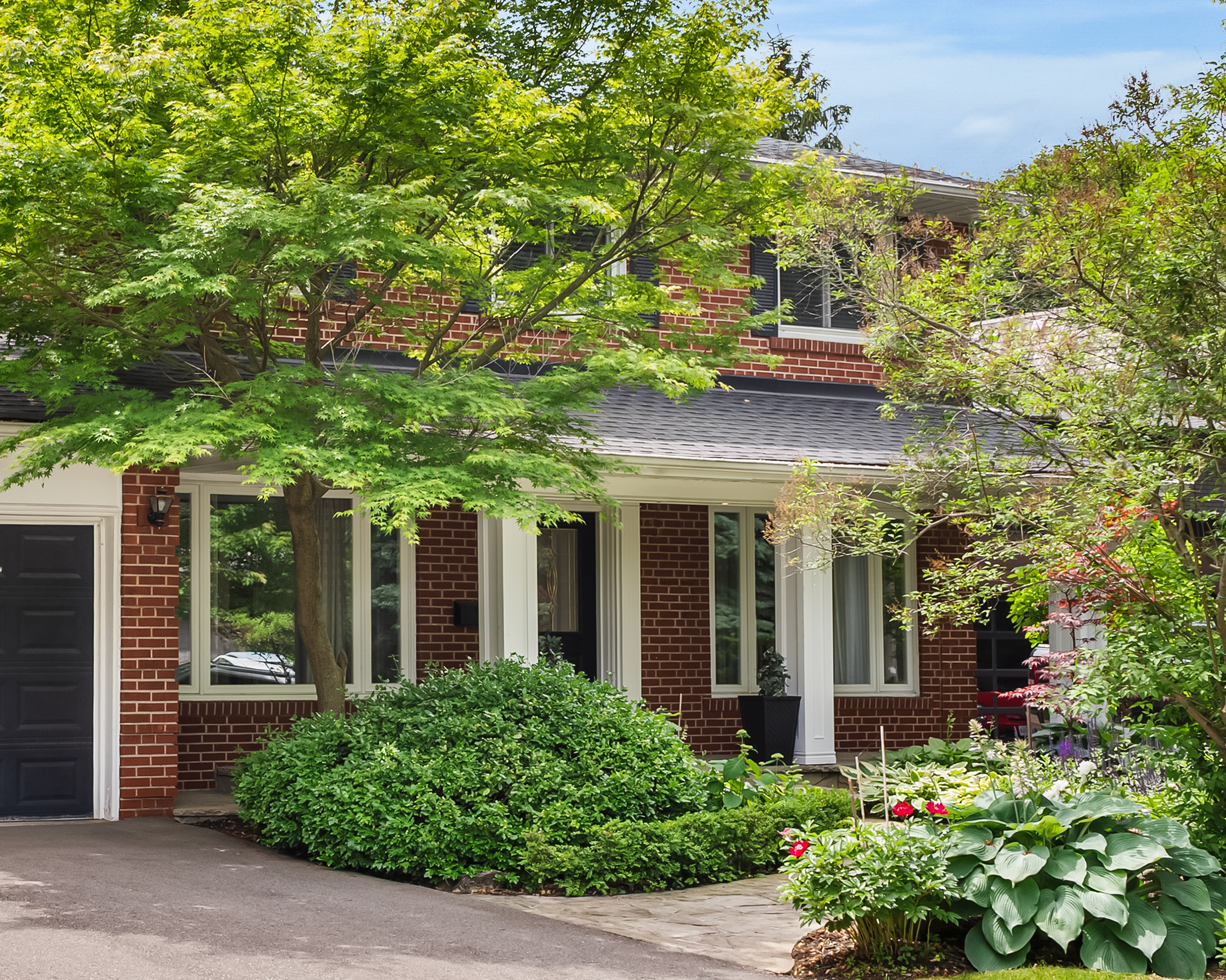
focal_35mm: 63
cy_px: 404
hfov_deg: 29.3
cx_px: 245
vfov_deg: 24.2
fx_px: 2286
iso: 200
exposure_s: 1/40
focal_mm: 36
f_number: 7.1
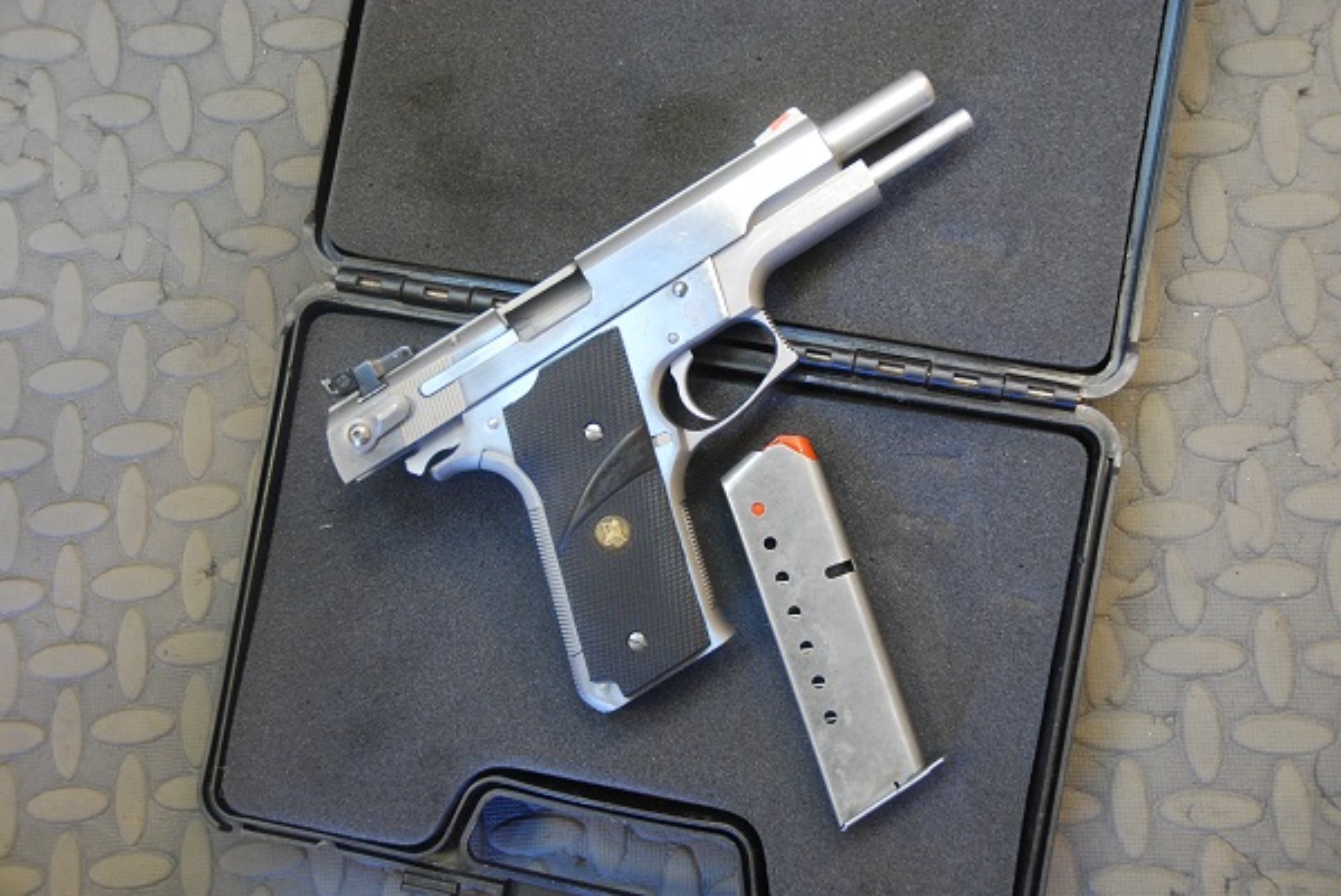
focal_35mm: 44
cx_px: 670
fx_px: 1621
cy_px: 448
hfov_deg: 44.9
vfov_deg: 30.9
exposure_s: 1/30
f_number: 4
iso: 1000
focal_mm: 29
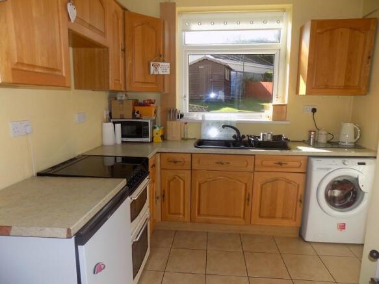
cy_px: 142
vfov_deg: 58.9
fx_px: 252
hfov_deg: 73.9
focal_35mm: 23
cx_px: 190
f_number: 3.1
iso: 80
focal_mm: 4
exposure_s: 1/160
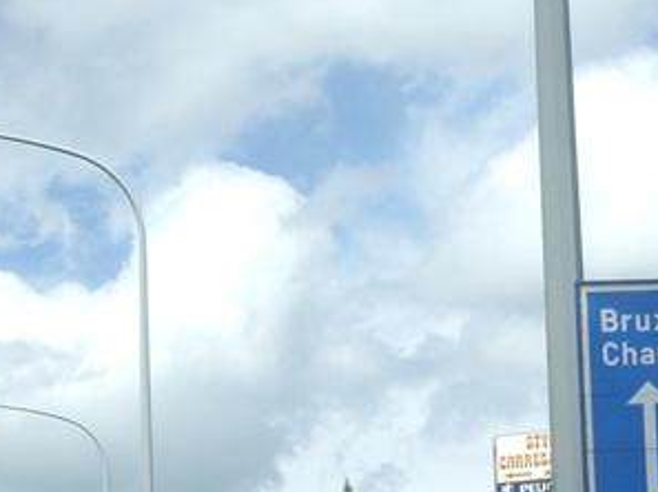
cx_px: 328
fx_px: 1557
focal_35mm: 82
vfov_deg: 17.6
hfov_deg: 23.9
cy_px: 457
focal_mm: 7.9
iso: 64
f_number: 2.8
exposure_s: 1/800
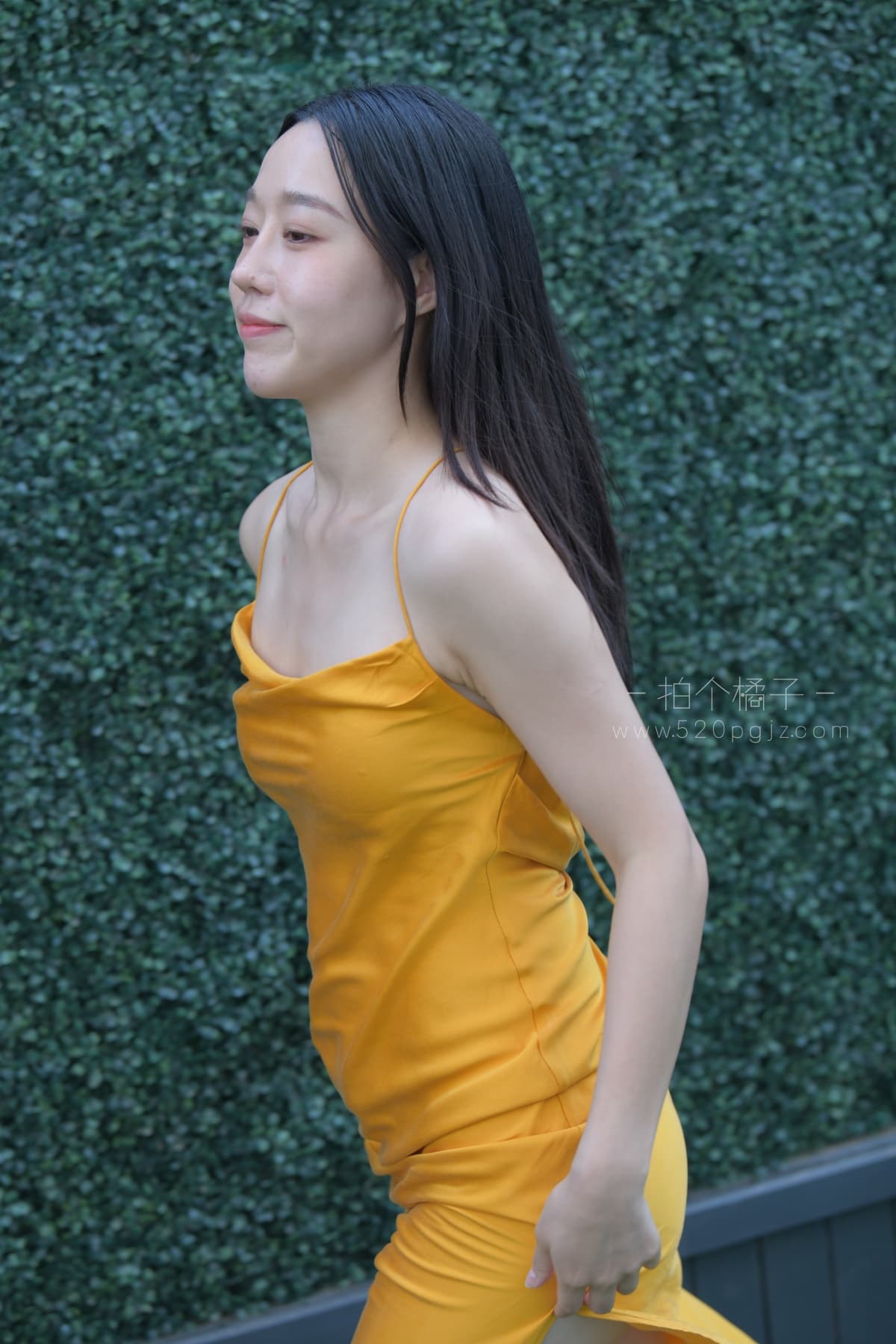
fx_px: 2613
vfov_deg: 28.8
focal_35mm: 70
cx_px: 448
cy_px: 672
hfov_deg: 19.5
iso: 500
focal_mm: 70
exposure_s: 1/320
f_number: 3.5
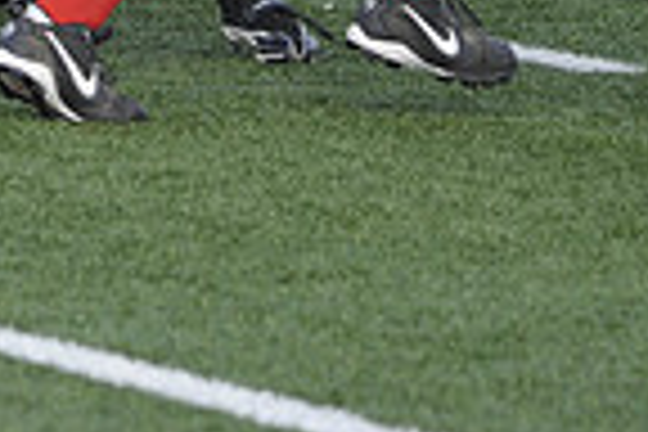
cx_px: -40
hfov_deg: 2.6
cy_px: -410
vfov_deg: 1.7
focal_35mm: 805
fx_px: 14489
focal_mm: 200
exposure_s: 1/1000
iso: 560
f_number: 5.3
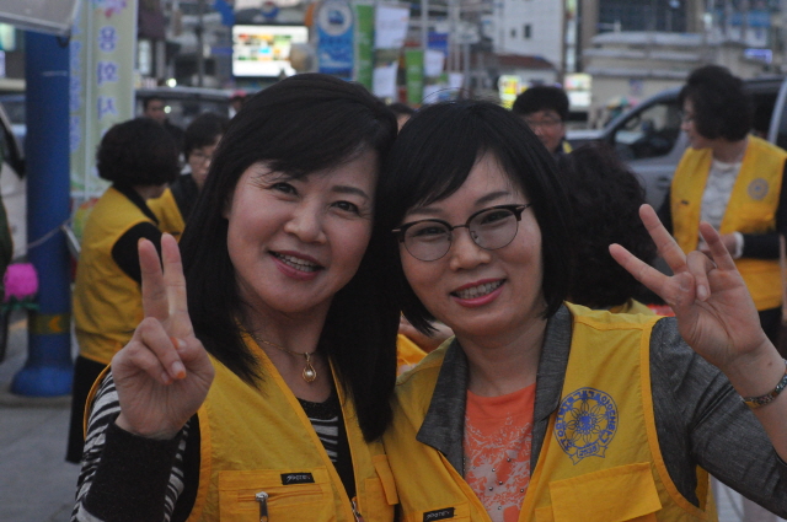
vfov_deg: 20.6
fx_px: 1441
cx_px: 394
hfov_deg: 30.5
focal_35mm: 66
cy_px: 261
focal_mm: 44
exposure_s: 1/640
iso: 2500
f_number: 5.6
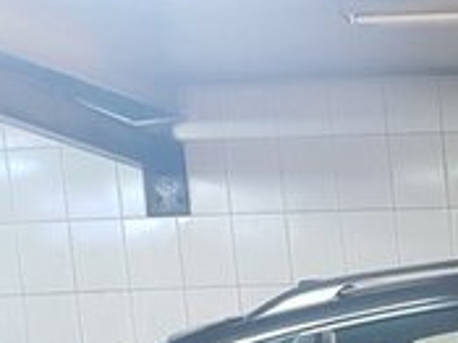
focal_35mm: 98
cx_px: 683
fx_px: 1296
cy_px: 525
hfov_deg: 17.9
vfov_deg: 14.1
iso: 200
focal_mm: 4.2
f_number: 1.7
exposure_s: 1/20
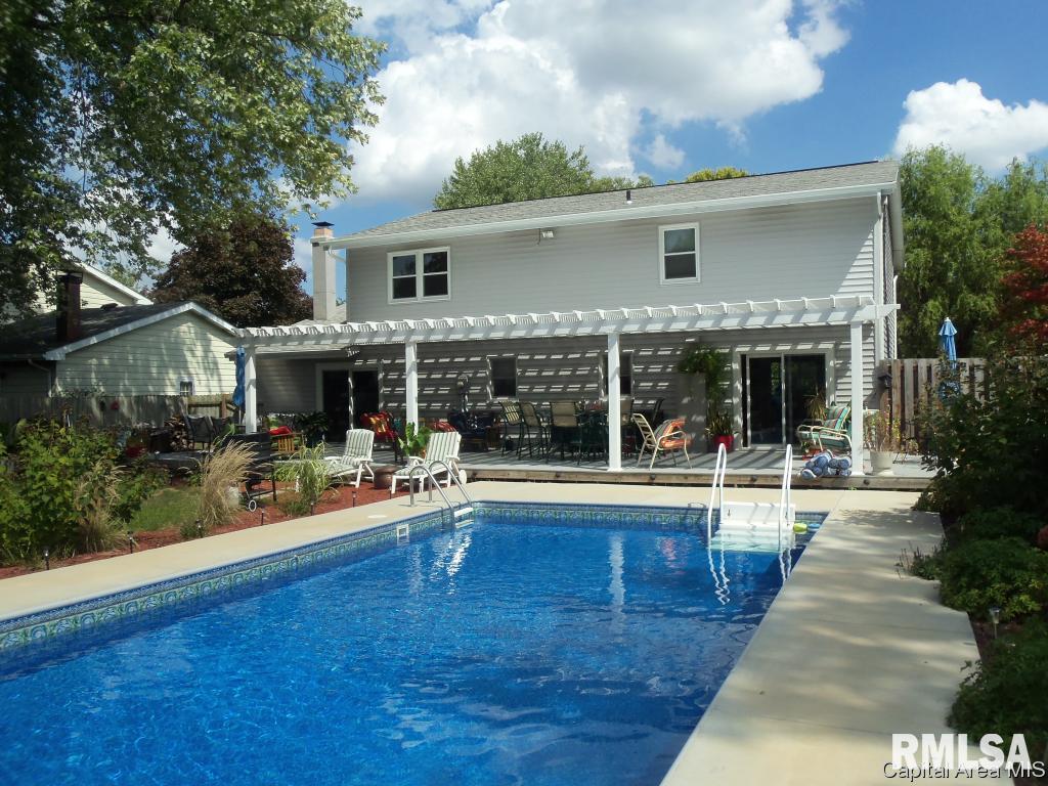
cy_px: 393
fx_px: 878
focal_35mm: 29
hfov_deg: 61.7
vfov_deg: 48.2
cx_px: 524
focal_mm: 5.2
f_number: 8.6
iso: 80
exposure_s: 1/200
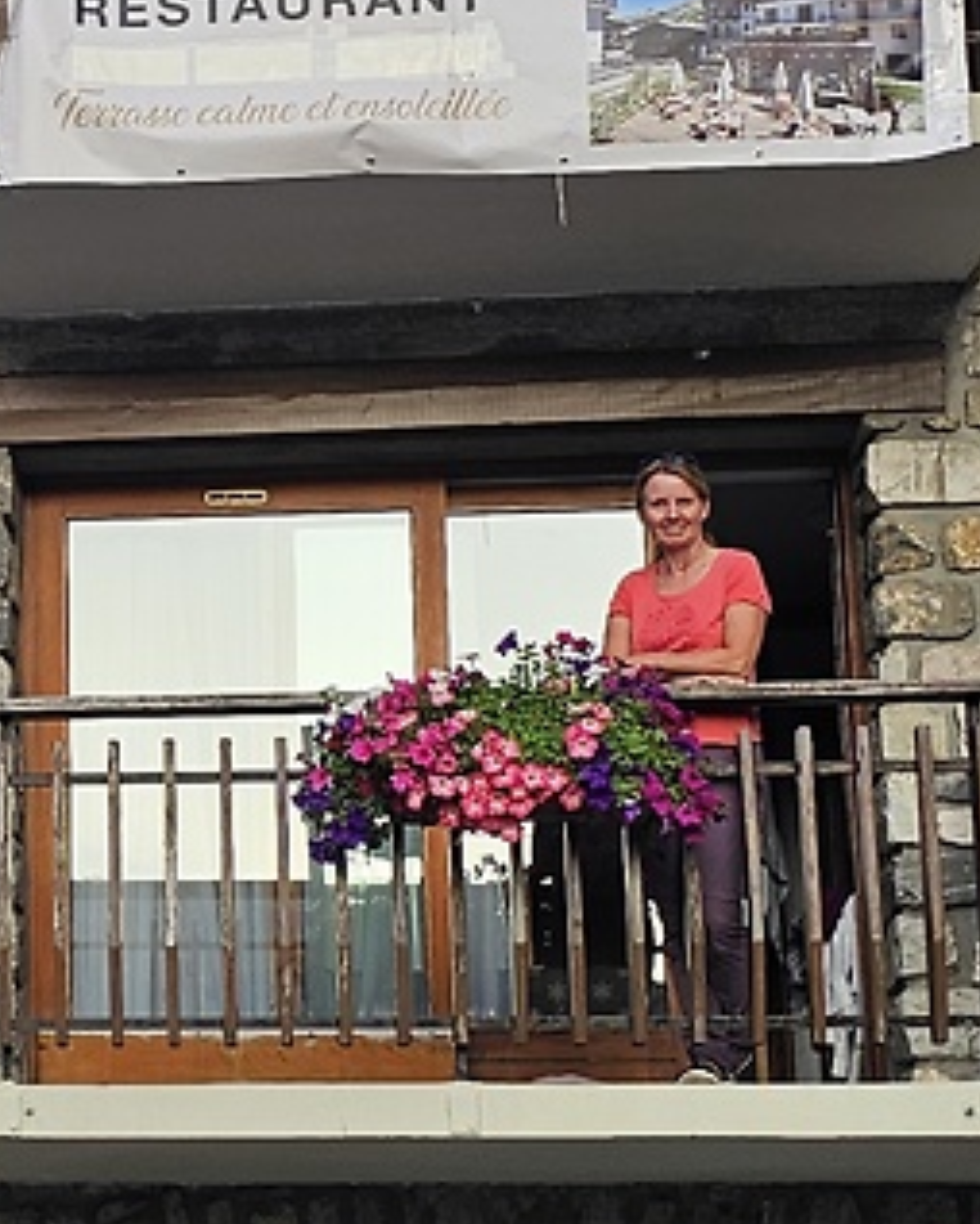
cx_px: -239
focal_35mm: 102
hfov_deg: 14.6
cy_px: 687
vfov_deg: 18.8
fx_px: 3694
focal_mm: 6.3
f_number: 1.7
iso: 32
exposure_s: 1/190
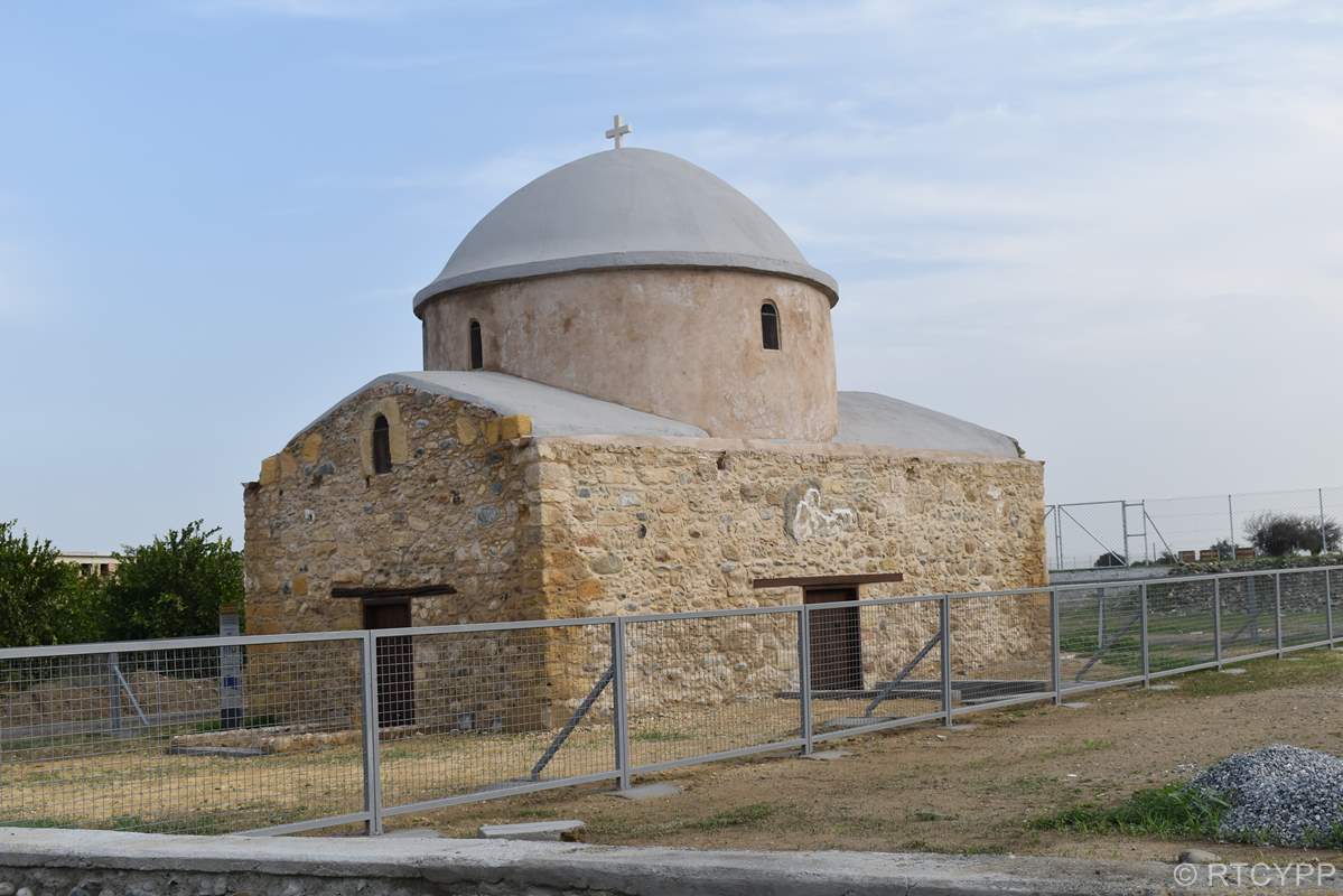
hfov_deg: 42.3
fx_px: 1735
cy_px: 448
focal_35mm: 46
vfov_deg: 29.0
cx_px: 672
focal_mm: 31
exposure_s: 1/250
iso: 140
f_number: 8
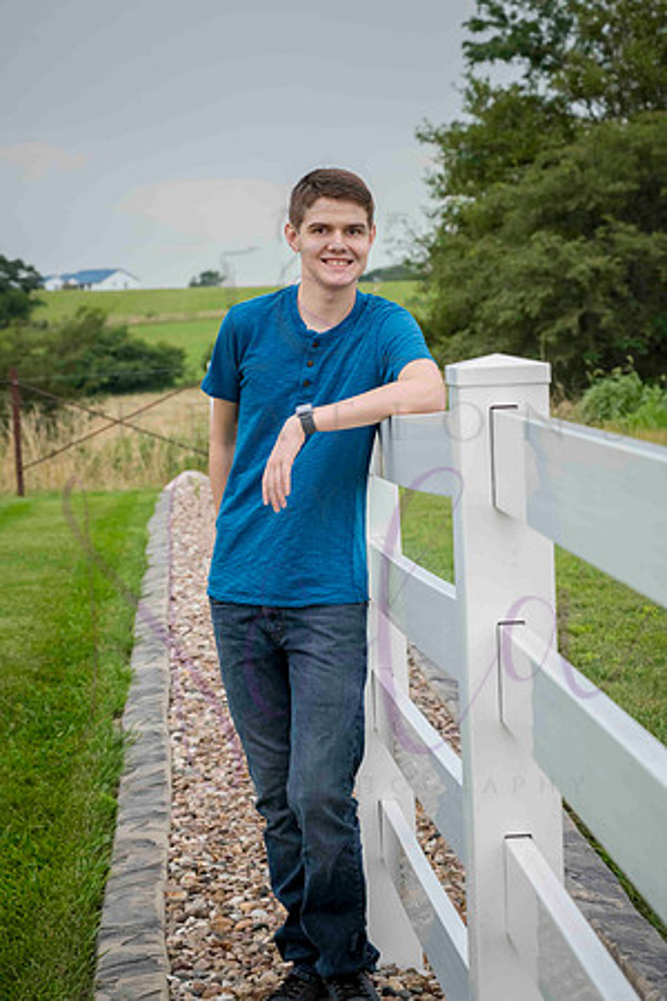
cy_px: 500
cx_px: 334
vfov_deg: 22.1
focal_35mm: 92
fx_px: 2557
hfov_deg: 14.9
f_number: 9
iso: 640
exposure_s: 1/320
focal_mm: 92
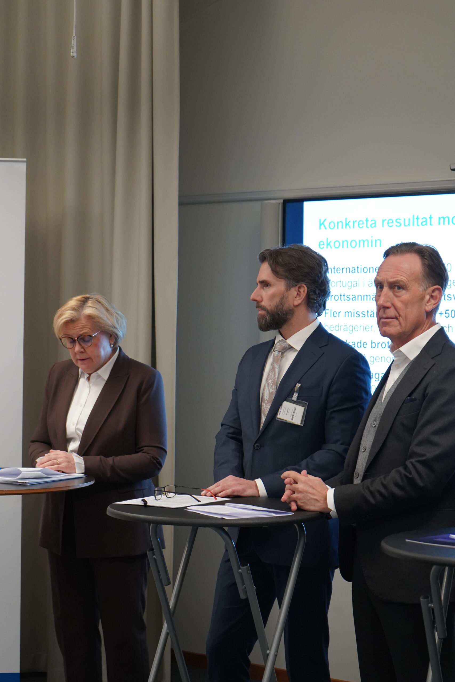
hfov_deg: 19.5
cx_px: 228
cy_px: 341
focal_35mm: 70
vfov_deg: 28.8
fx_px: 1327
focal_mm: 70
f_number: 5.6
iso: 3200
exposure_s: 1/160
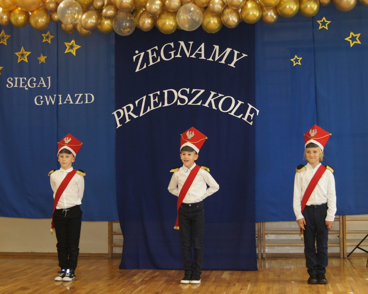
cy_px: 140
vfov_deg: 27.6
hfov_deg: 34.2
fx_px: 599
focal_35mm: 55
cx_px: 181
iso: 500
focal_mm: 30
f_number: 4.5
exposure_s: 1/60
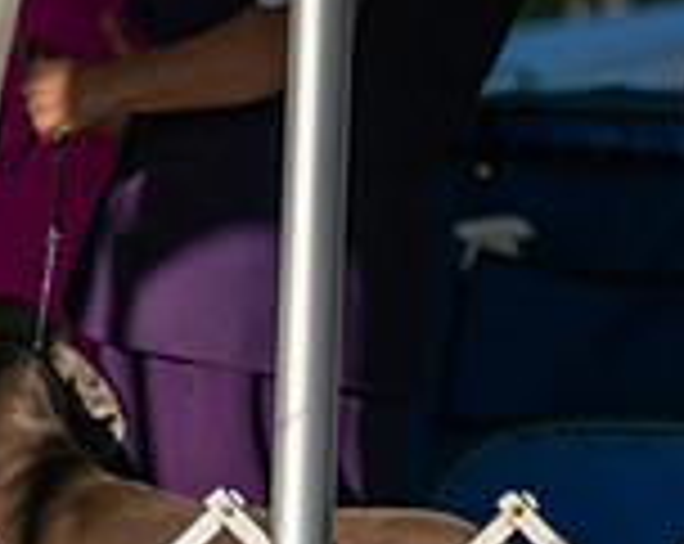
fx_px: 16891
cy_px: -13
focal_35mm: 836
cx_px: 1028
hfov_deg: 2.3
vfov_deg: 1.8
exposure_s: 1/1250
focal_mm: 200
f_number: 4.5
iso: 100
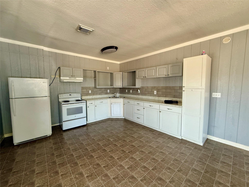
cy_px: 94
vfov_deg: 85.7
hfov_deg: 102.1
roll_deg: -0.3
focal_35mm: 14
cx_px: 124
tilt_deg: -5.2
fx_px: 101
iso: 250
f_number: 2.2
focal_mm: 2.22
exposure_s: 1/99
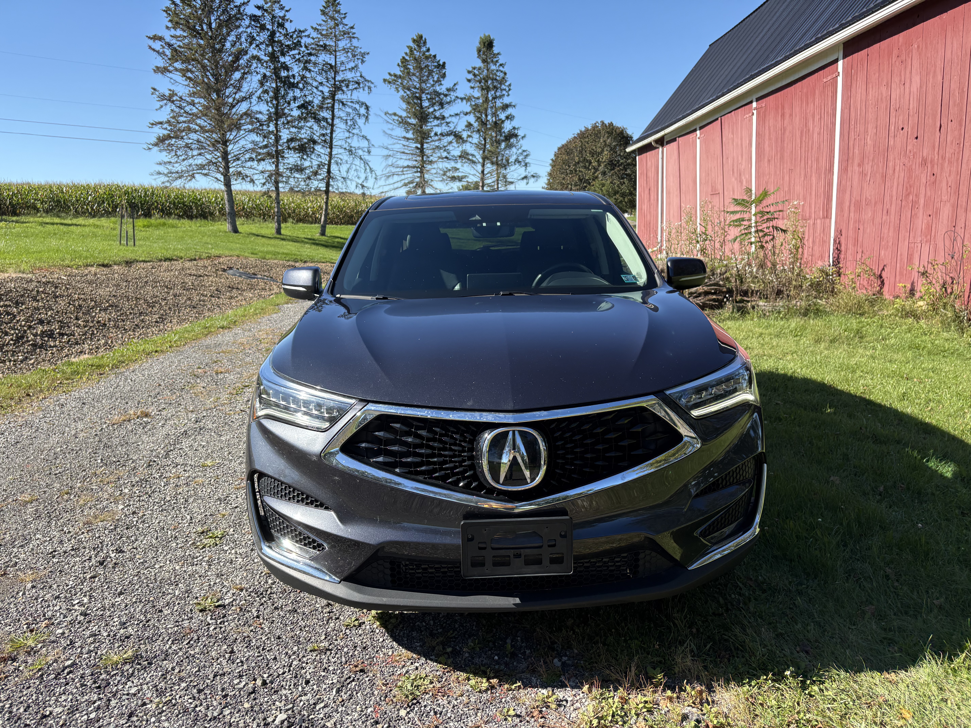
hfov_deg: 67.3
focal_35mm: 26
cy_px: 364
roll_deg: +3.9
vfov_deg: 53.1
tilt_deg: -5.3
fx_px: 729
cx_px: 486
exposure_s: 1/1420
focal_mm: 5.96
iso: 50
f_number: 1.6
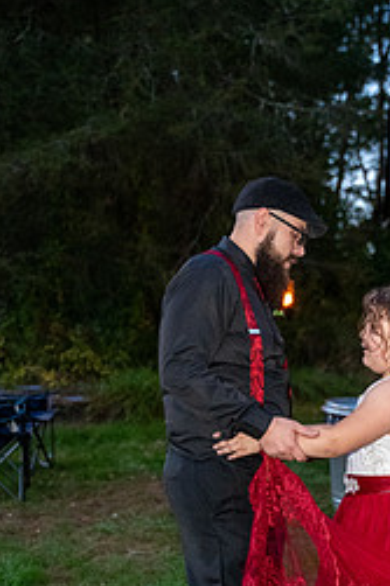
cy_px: 497
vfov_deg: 28.0
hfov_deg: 19.4
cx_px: 244
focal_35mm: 70
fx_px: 1139
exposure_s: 1/60
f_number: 2.8
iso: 18000
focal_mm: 39
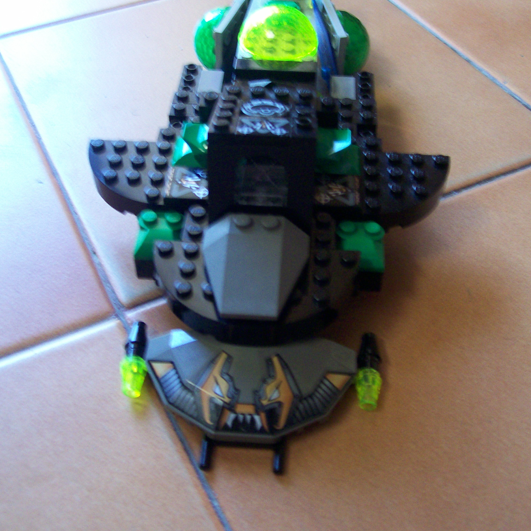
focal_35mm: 43
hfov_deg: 39.2
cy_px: 264
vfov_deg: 39.2
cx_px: 253
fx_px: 746
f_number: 2.7
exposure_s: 1/15.8
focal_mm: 6
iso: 160
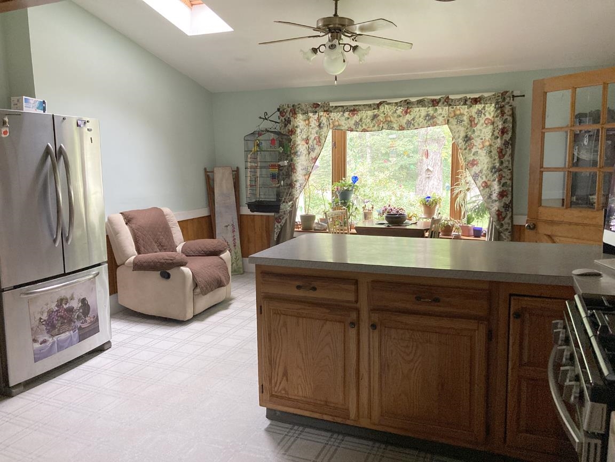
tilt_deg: -7.9
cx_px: 308
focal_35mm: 28
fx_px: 497
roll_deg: +1.1
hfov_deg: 63.4
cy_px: 231
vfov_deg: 49.7
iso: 320
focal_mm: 3.99
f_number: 1.8
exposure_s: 1/60
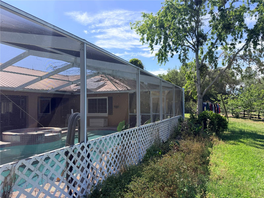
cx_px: 132
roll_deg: +1.5
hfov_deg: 71.6
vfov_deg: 56.8
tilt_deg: +0.7
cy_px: 99
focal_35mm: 24
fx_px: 183
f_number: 1.78
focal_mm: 6.76
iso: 100
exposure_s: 1/3584
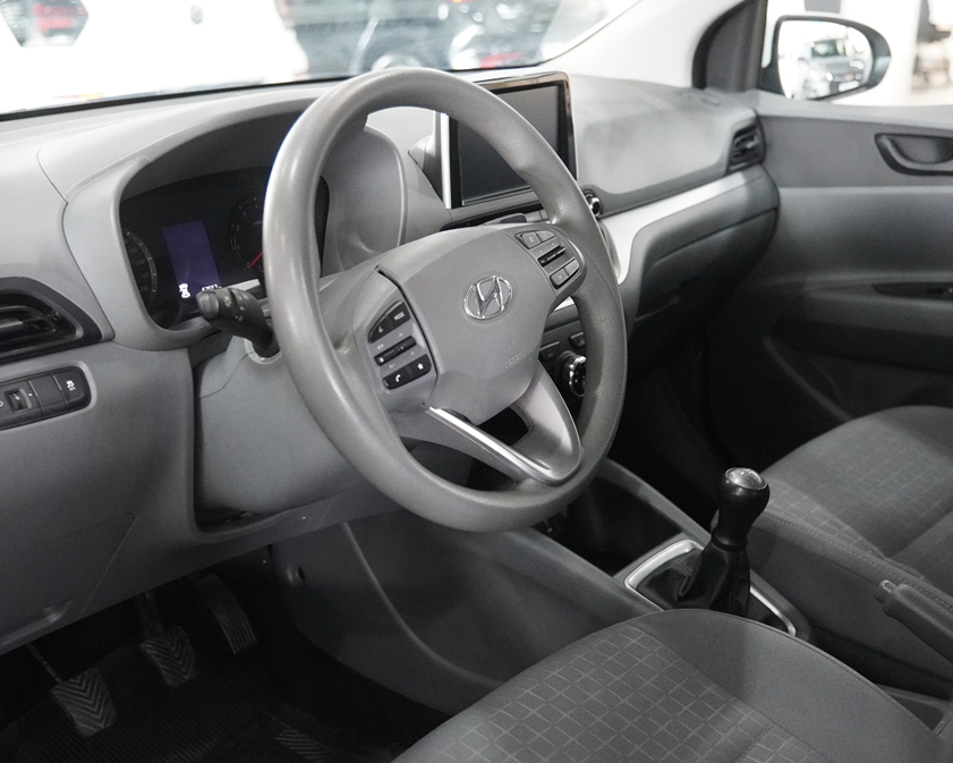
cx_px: 440
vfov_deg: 31.5
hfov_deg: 38.8
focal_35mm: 48
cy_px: 379
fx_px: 1354
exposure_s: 1/100
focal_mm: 28
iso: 6400
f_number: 2.8
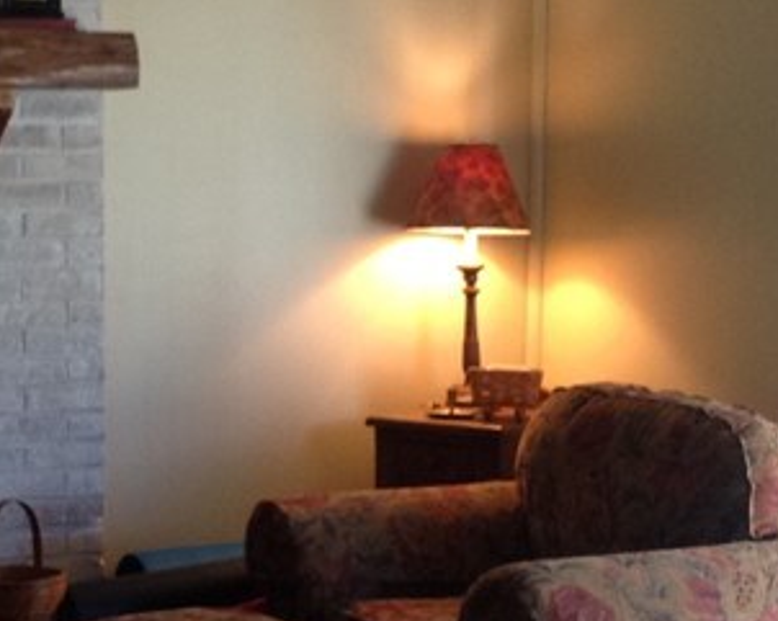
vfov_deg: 13.3
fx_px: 2668
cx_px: 121
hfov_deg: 16.4
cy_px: 381
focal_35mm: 116
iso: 125
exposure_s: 1/15
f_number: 2.4
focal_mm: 4.28
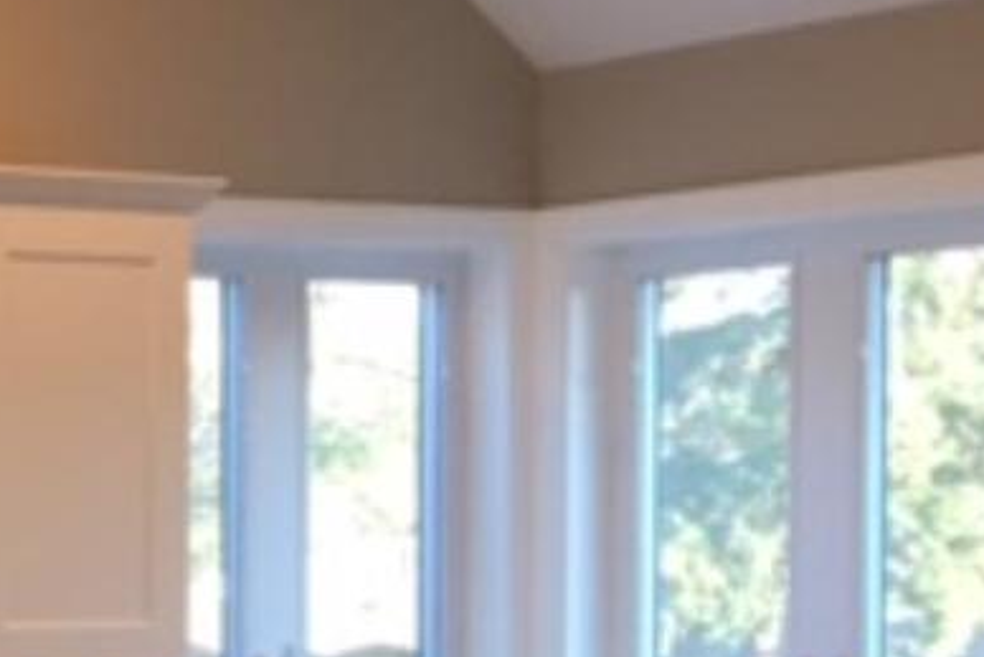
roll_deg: +0.9
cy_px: 599
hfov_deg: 16.2
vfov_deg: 12.2
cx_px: -609
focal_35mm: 112
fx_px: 3062
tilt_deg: -0.3
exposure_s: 1/30
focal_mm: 4.15
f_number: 2.2
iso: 40
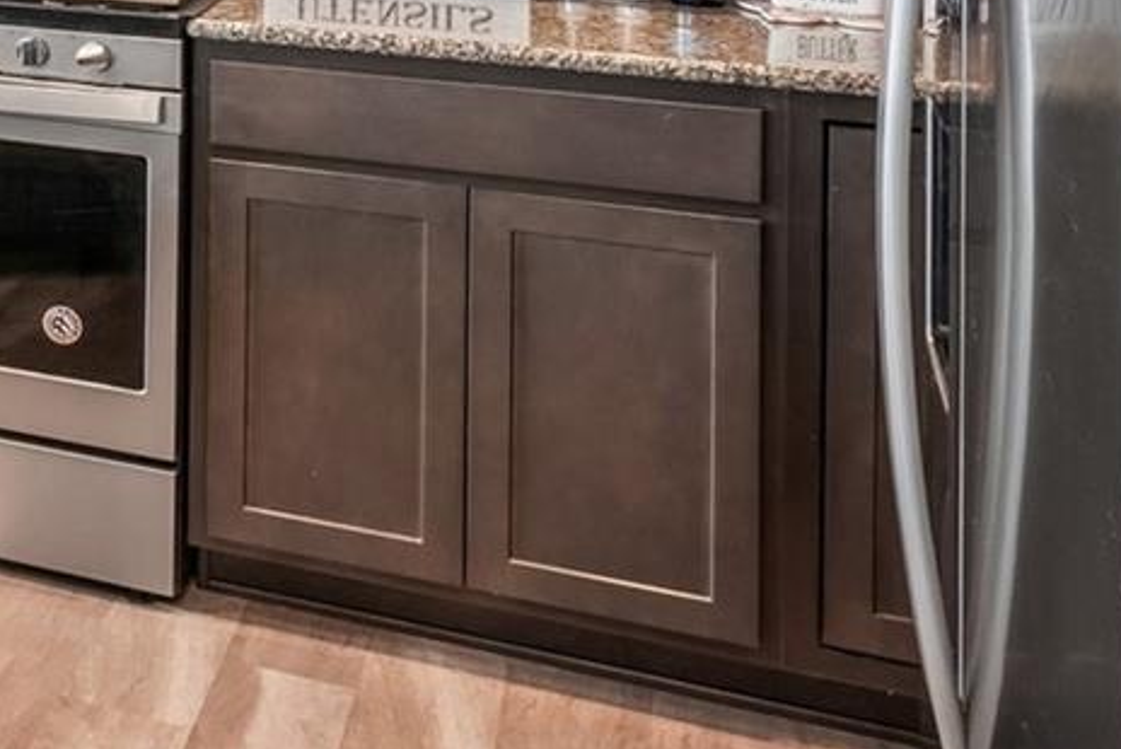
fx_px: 1932
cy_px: -297
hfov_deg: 24.2
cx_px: -623
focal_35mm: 62
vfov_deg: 19.7
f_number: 8
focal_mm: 12
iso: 400
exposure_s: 1/40
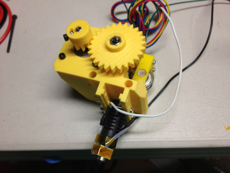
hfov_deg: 52.6
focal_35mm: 35
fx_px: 233
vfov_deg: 40.7
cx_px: 115
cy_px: 86
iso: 50
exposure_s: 1/30
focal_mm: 4.28
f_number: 2.4
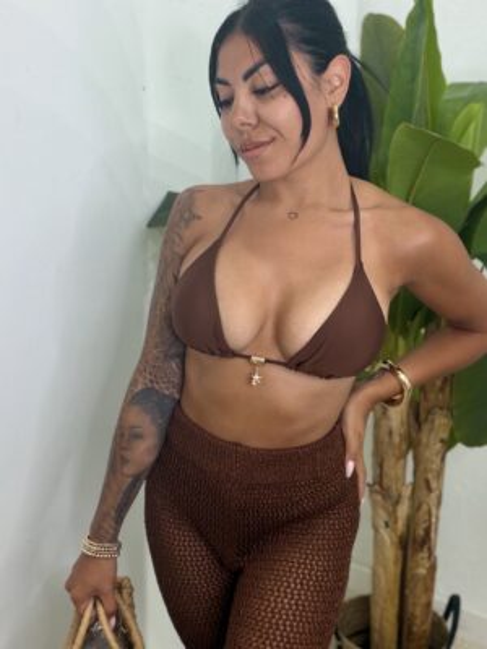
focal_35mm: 30
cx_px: 244
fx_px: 563
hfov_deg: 46.8
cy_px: 324
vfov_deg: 60.0
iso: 40
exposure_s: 1/50
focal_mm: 2.71
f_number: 1.9
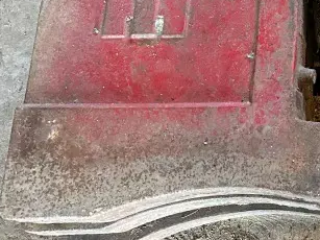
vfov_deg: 19.4
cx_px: 459
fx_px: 693
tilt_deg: -71.7
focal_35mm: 75
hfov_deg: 22.2
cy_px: 44
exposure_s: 1/60
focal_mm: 6.86
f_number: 1.78
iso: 640
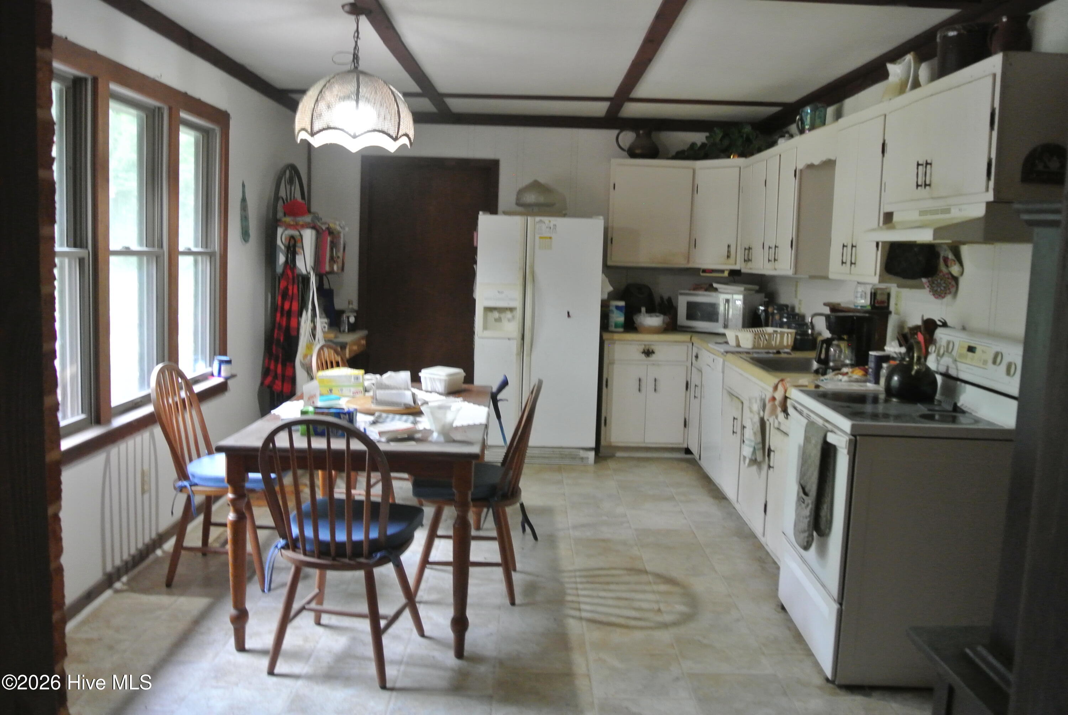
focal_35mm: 29
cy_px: 358
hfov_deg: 63.6
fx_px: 861
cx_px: 534
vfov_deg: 45.1
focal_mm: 11
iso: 800
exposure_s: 1/25
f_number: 3.5
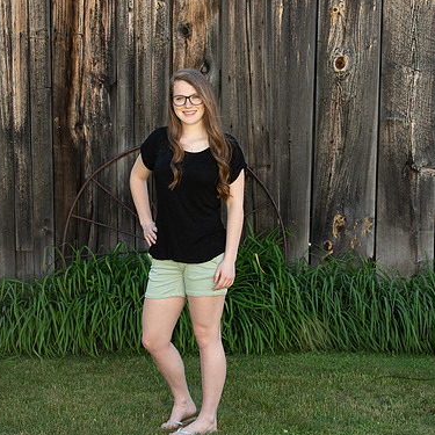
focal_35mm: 95
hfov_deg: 18.3
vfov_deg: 18.3
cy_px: 220
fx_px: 1351
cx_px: 245
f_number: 5.6
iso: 400
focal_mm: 70
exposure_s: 1/200
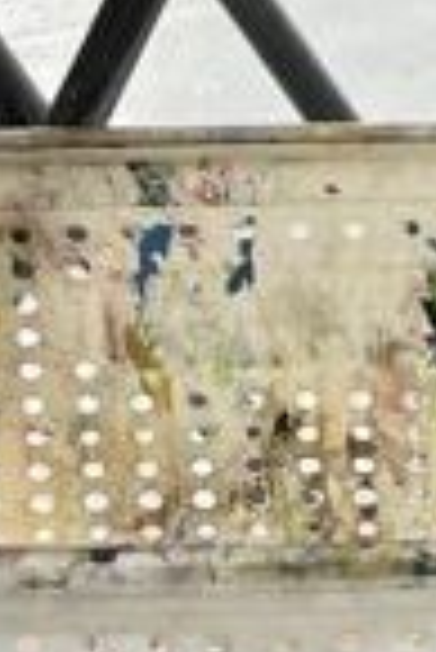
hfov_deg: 6.8
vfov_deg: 9.4
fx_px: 3244
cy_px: -1219
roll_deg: -2.0
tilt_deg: -15.1
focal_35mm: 179
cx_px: 1380
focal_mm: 5.1
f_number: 1.6
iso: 32
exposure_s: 1/136
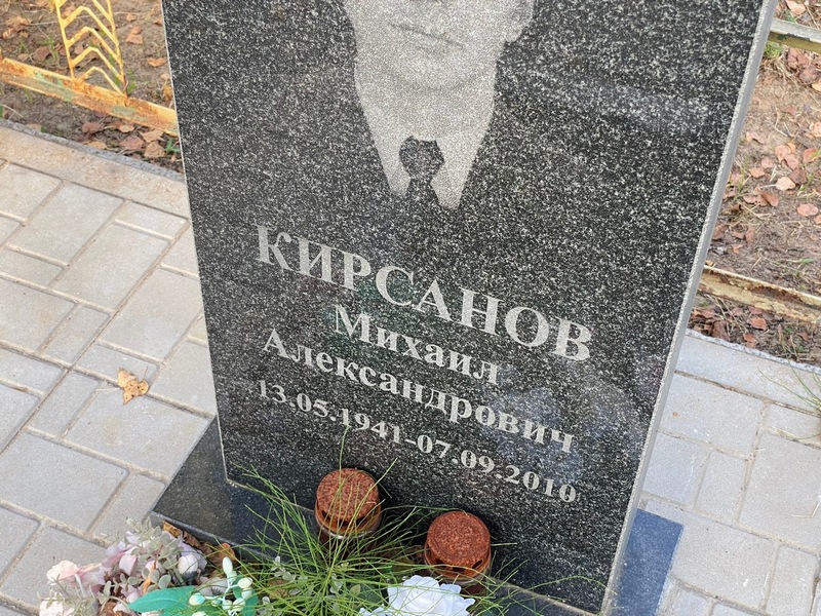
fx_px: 1233
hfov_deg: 36.8
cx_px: 410
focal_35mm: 52
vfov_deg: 28.0
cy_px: 308
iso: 25
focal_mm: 6
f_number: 2
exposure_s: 1/122
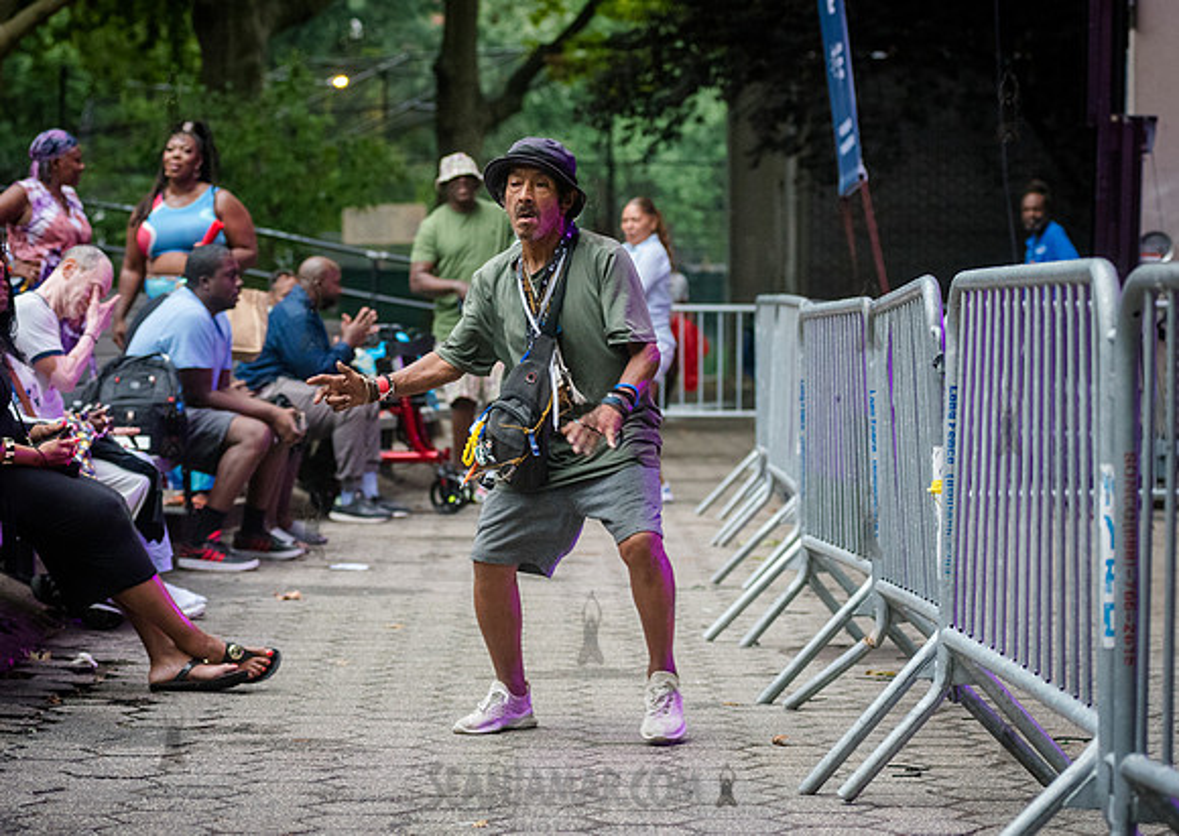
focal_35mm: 110
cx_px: 532
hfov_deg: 18.3
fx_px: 3662
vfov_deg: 13.0
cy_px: 381
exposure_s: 1/320
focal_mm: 92
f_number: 4
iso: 3200
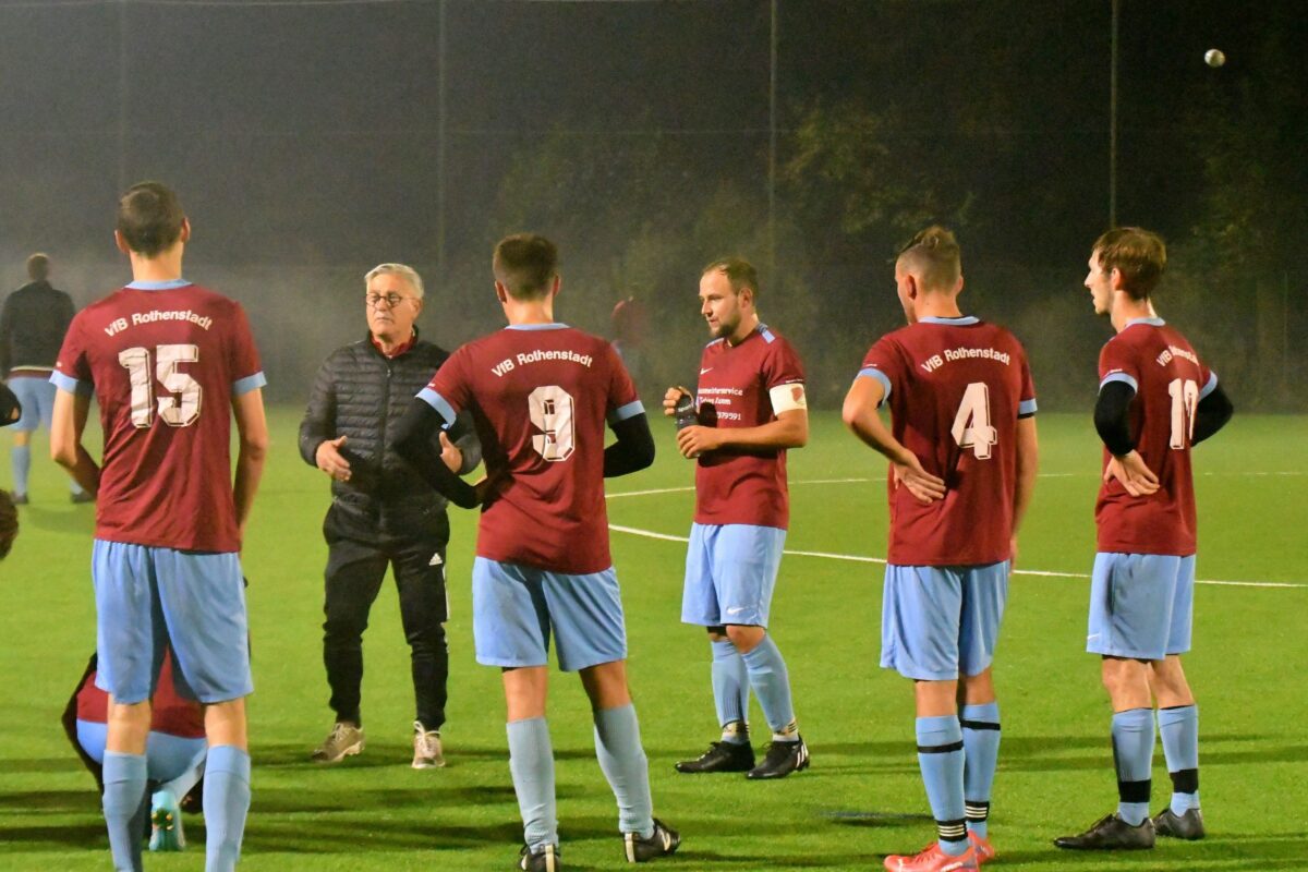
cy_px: 436
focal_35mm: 105
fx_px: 3815
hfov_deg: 19.5
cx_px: 654
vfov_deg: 13.0
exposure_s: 1/400
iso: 20000
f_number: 6.3
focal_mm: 70
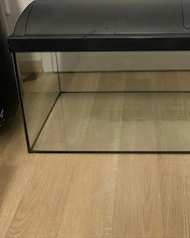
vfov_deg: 40.5
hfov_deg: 34.4
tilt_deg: -18.5
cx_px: 137
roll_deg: -0.5
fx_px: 302
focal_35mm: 43
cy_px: 37
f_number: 1.8
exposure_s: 1/60
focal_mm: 4.25
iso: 320
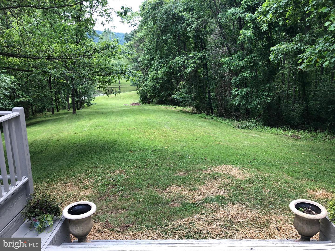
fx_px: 271
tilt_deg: -11.4
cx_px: 168
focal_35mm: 28
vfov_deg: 49.7
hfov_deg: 63.4
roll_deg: +2.7
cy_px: 126
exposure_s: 1/131
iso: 20
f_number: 1.8
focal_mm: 3.99
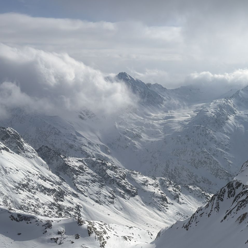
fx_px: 421
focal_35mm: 52
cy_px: 168
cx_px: 197
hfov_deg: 31.9
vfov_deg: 32.5
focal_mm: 6.76
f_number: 1.78
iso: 64
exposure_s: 1/21277
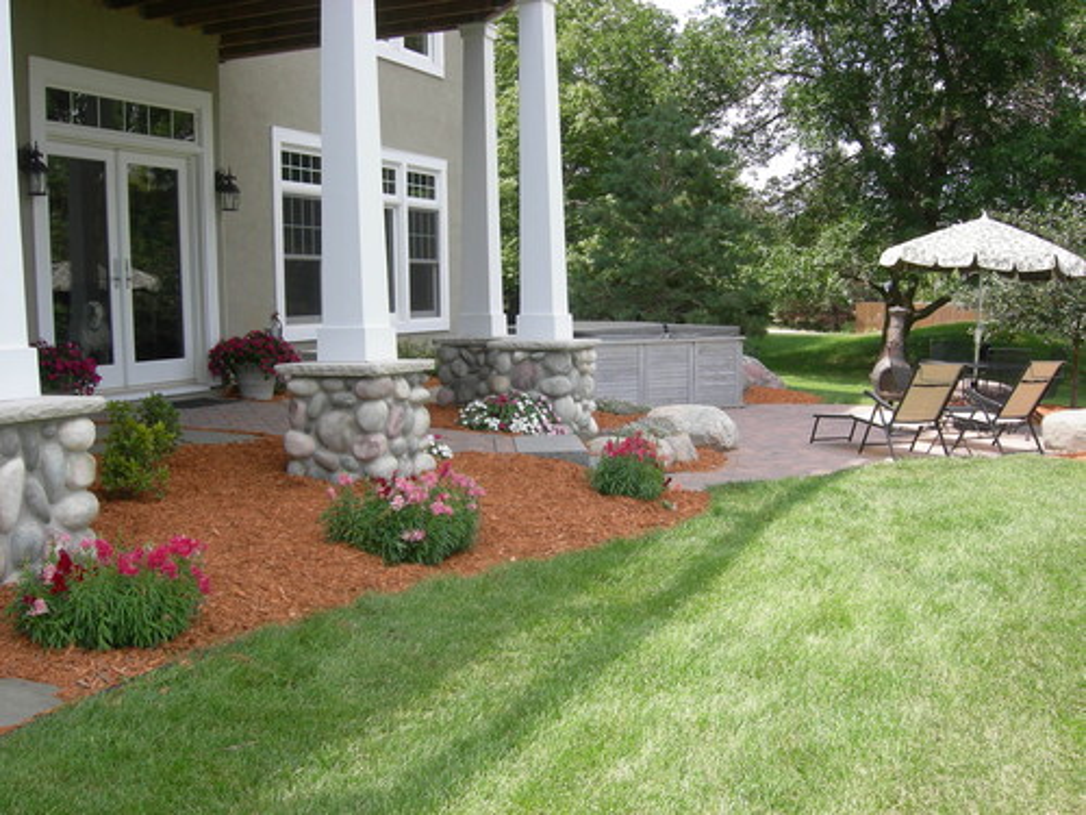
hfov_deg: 51.4
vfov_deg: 39.7
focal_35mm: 36
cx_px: 543
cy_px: 408
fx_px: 1129
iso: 64
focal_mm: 7.5
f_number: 4.8
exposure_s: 1/125
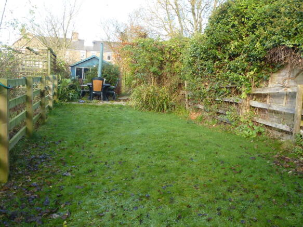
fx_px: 263
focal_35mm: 30
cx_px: 152
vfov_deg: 46.8
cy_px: 114
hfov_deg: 60.0
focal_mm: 5.4
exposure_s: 1/60
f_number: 3.5
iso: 100
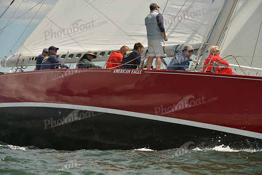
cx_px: 131
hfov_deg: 10.3
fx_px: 1456
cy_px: 88
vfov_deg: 6.9
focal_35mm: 200
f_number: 6.3
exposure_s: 1/800
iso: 200
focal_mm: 200
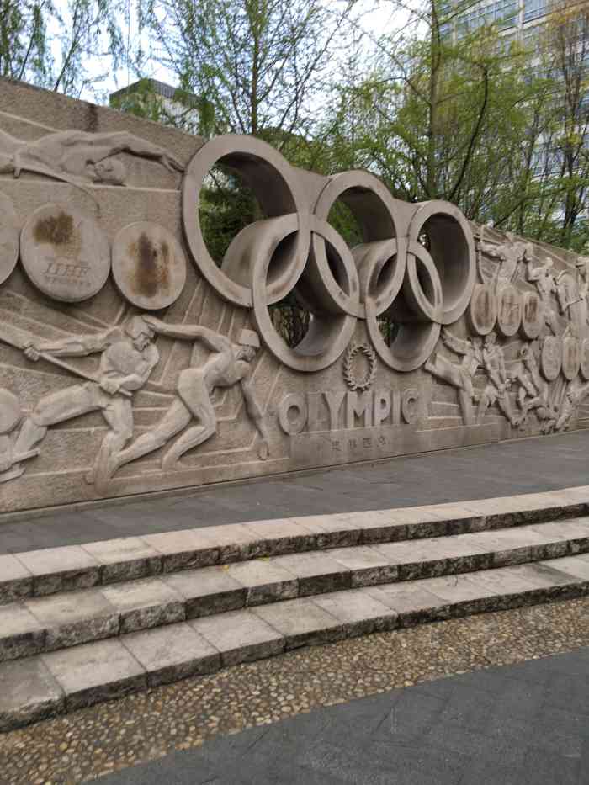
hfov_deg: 48.2
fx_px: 658
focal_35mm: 29
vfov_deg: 61.7
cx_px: 294
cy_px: 392
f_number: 2.2
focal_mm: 4.15
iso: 25
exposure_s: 1/100
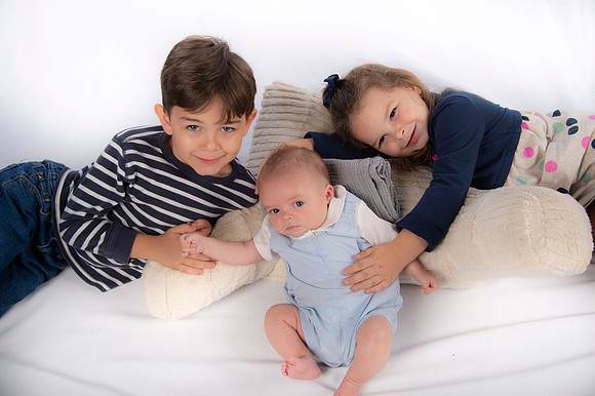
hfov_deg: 44.5
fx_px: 727
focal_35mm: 44
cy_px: 198
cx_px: 298
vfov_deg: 30.5
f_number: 5.6
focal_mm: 44
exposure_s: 1/200
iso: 100
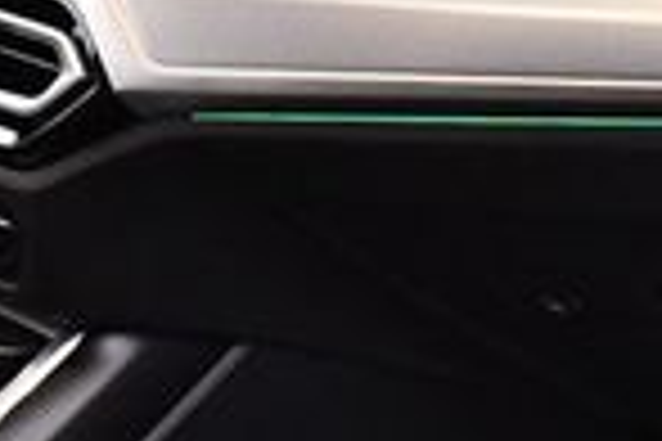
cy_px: 14
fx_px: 2887
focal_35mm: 157
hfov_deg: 12.9
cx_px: -18
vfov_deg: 8.7
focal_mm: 18
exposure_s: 1/125
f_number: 3.5
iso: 2800
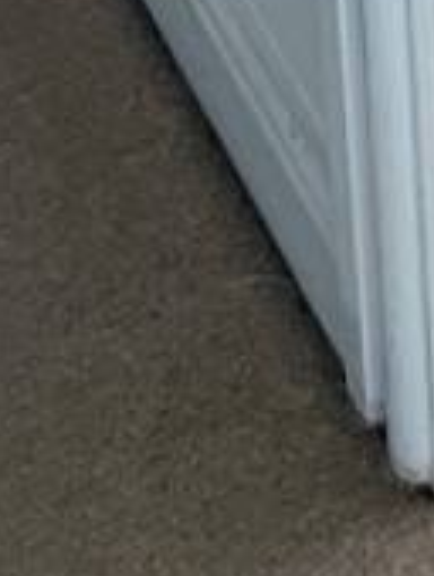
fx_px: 3052
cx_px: 641
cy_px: -1216
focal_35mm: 183
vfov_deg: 8.7
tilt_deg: -29.8
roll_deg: +0.4
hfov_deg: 8.0
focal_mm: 4.2
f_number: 1.6
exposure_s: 1/69
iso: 125
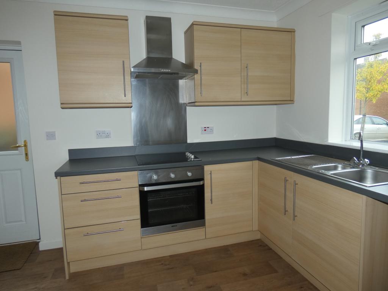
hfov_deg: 81.7
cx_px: 194
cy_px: 146
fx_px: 224
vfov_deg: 66.0
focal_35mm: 20
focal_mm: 3.6
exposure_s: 1/50
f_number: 2.8
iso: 80
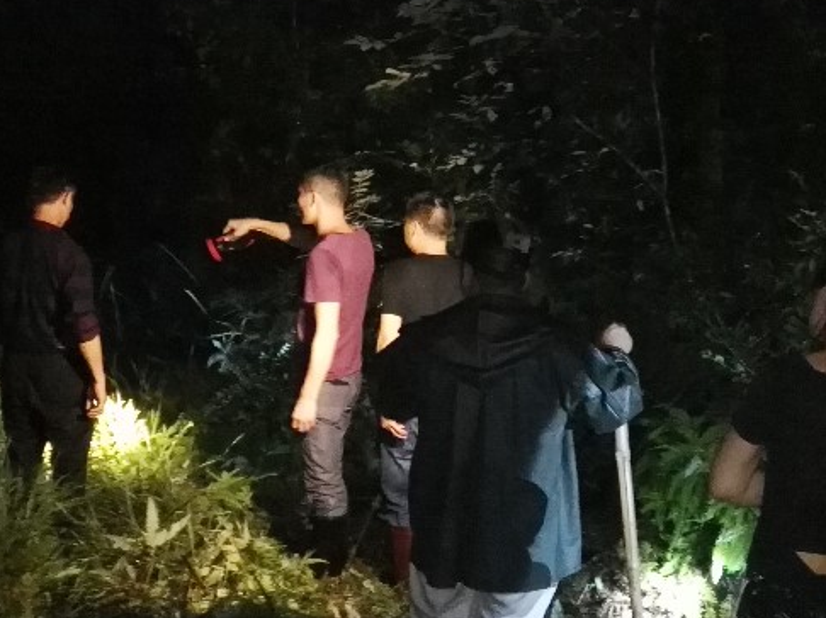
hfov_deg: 32.7
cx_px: 425
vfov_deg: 24.8
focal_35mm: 59
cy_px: 355
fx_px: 1407
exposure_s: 1/17
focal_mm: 2.96
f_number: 2
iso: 1599
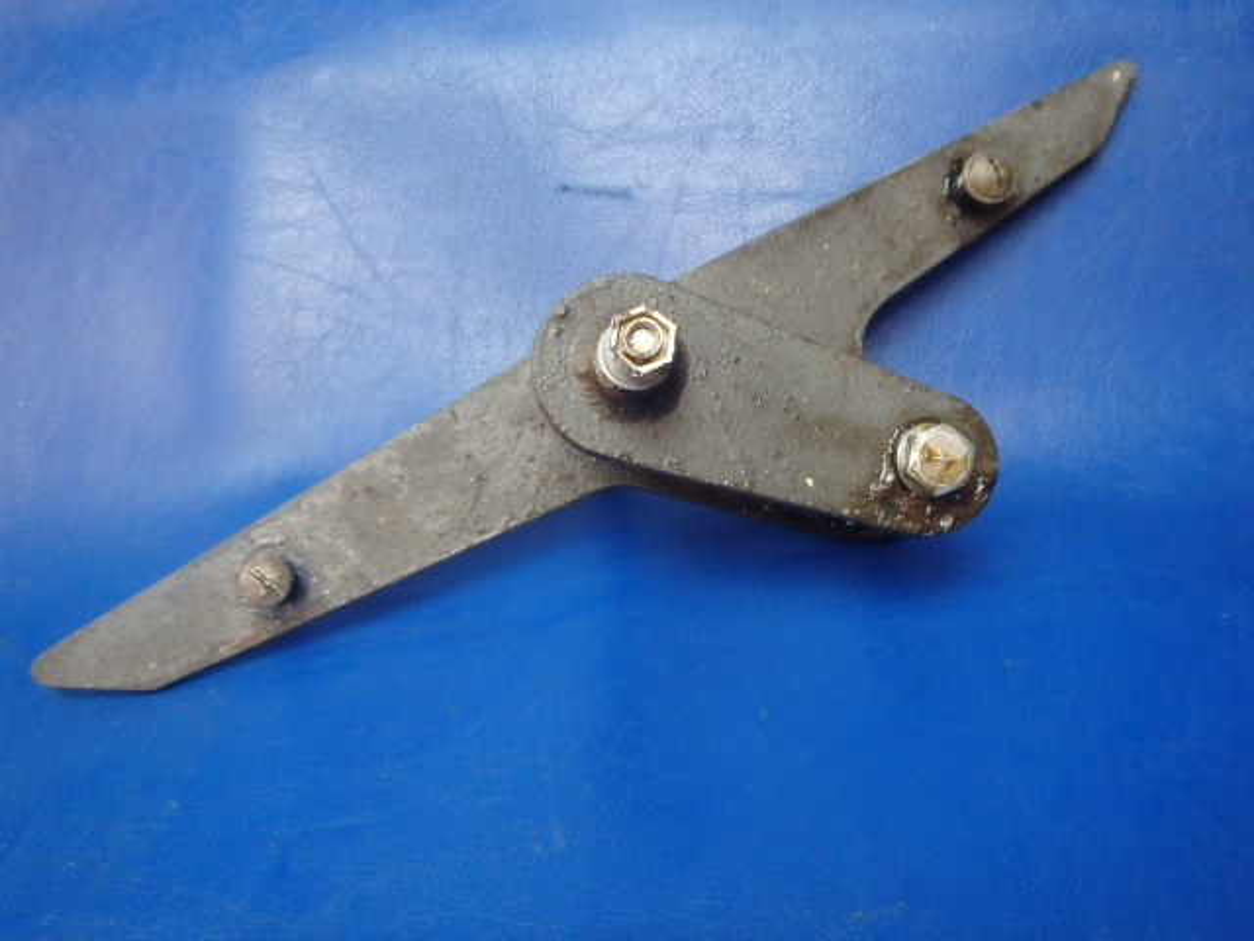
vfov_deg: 49.7
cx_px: 627
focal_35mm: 28
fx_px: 1014
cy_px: 470
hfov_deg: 63.4
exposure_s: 1/30
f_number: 3.9
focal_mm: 5
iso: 640
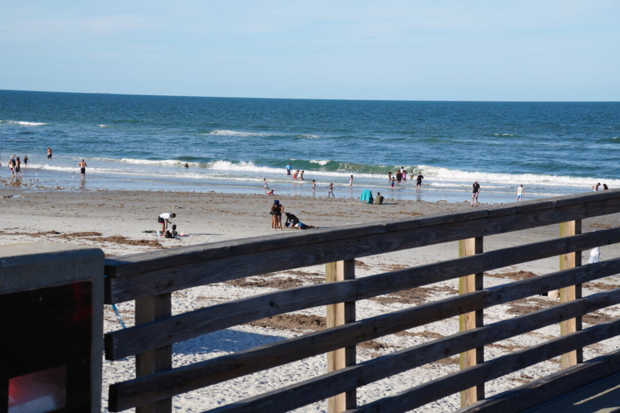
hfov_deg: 27.0
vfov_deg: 18.2
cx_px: 310
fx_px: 1292
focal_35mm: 75
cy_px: 206
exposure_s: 1/200
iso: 100
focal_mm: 50
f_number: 10
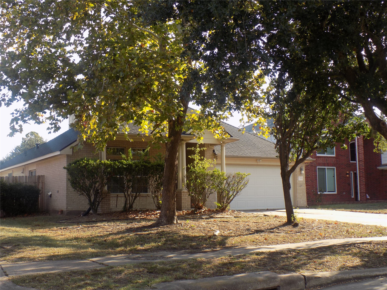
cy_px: 145
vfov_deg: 31.5
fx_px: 514
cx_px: 194
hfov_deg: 41.2
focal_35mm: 46
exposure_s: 1/250
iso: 80
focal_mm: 8.1
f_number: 3.7
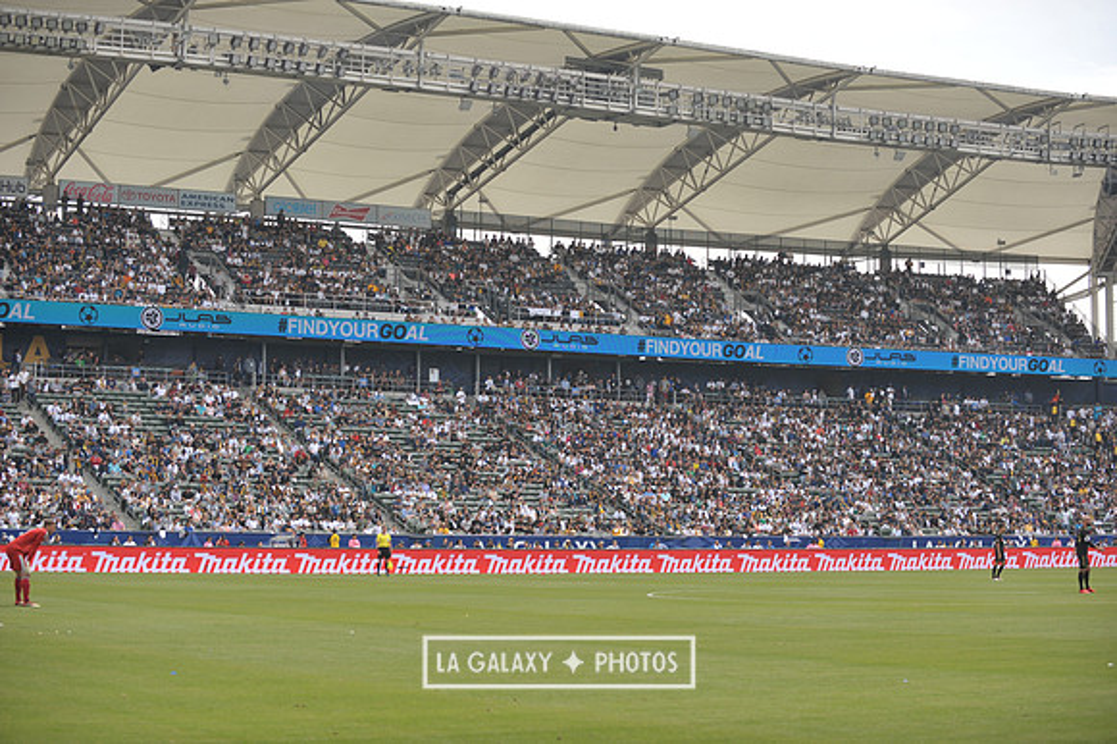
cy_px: 372
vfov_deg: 19.4
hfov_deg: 28.9
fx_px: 2171
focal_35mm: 70
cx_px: 558
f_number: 3.5
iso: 320
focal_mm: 70
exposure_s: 1/2500
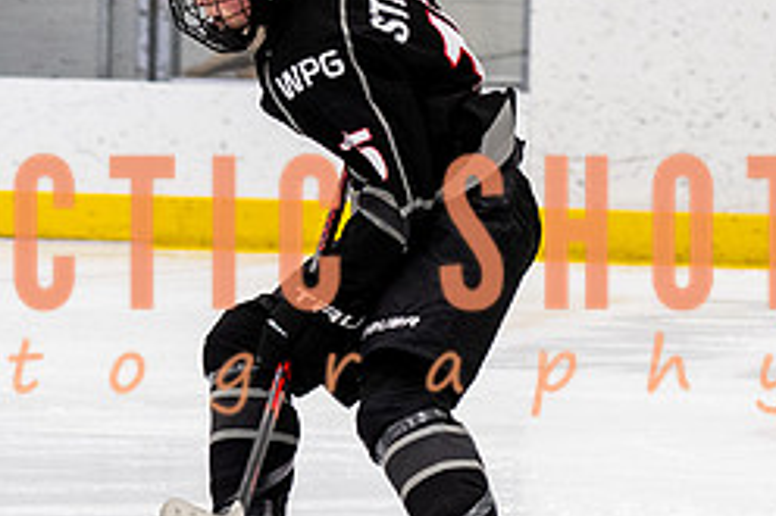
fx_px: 8465
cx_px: 307
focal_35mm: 393
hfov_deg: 5.2
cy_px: 162
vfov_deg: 3.5
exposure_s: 1/640
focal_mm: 85
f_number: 2.8
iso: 1400
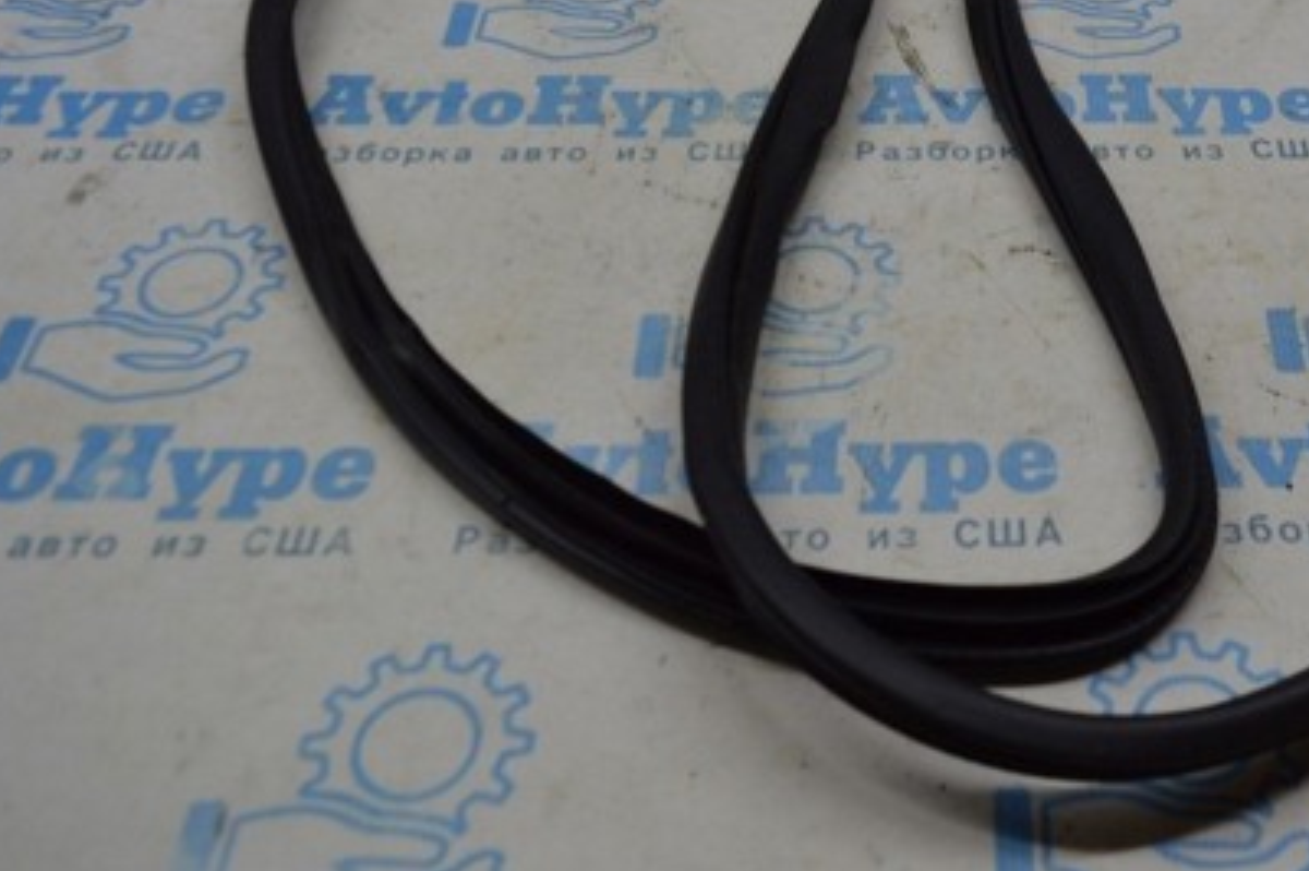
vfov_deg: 27.5
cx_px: 972
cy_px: 185
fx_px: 1744
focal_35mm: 48
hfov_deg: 40.1
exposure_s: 1/100
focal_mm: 20
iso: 400
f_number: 5
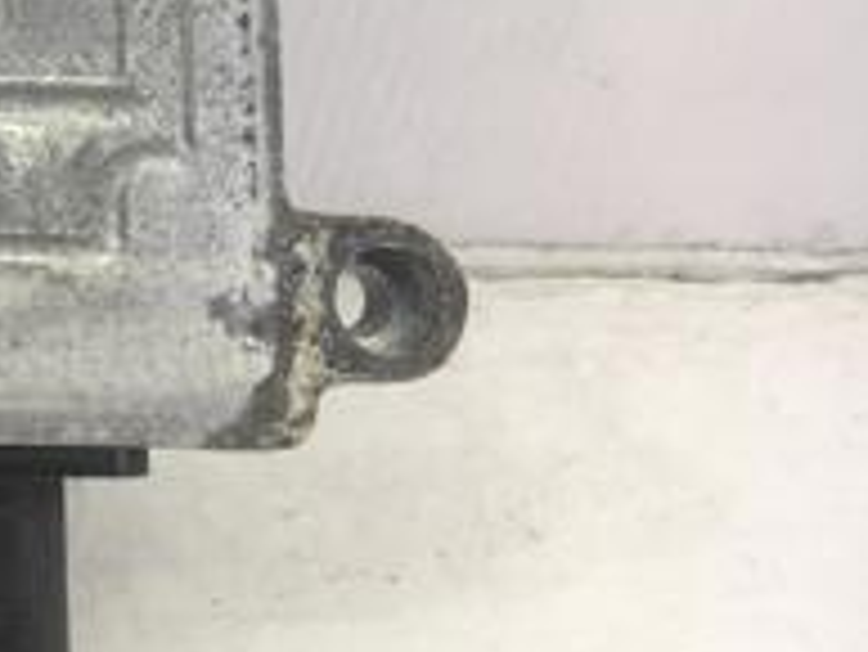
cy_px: -54
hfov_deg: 17.7
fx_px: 2409
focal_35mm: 96
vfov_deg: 15.1
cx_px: -544
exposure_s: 1/50
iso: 25
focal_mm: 4.15
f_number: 2.2
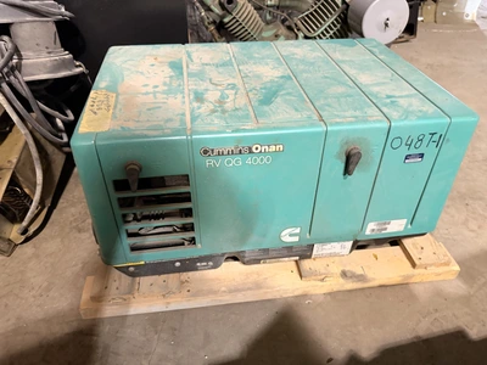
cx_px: 244
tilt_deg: -40.0
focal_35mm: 24
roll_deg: -1.4
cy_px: 182
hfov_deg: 71.6
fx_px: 338
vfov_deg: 56.8
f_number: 1.78
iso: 800
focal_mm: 6.76
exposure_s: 1/60
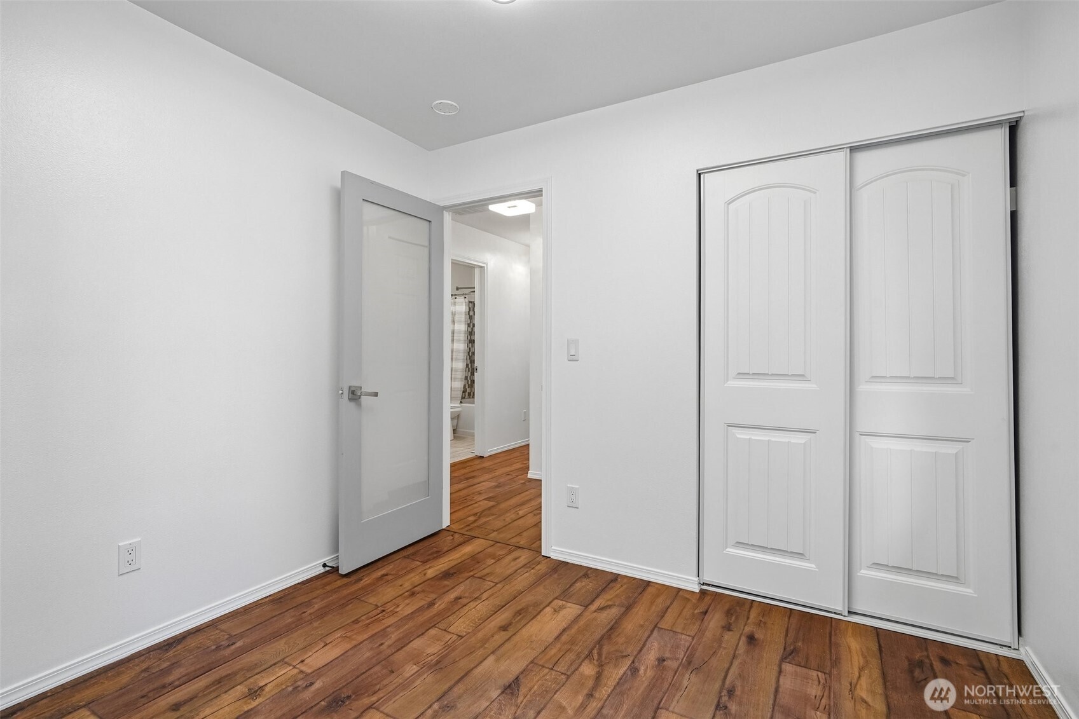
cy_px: 360
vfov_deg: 73.7
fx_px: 479
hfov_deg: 96.7
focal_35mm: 16
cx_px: 540
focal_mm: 16
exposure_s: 1/60
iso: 1600
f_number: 8
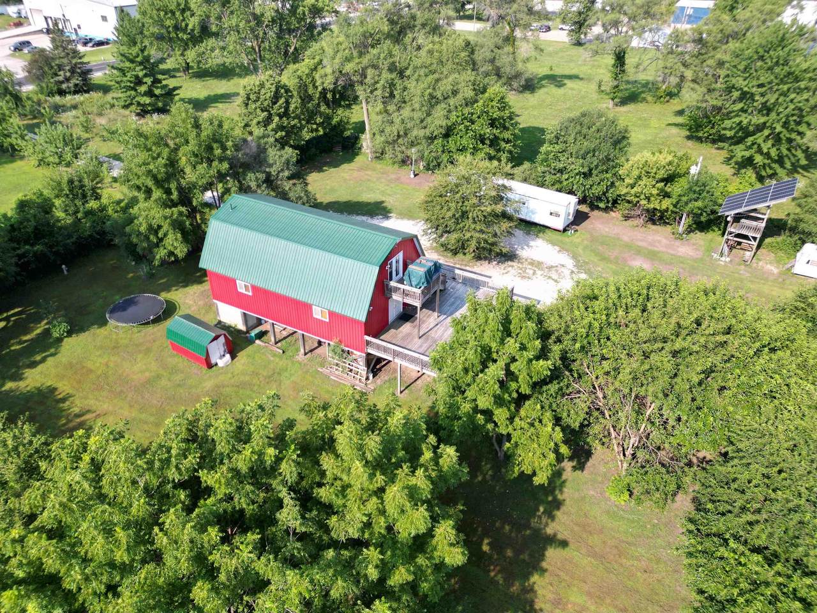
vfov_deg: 56.8
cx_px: 408
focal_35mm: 24
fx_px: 566
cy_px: 306
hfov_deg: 71.6
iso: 120
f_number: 1.7
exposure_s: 1/1250
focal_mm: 6.72
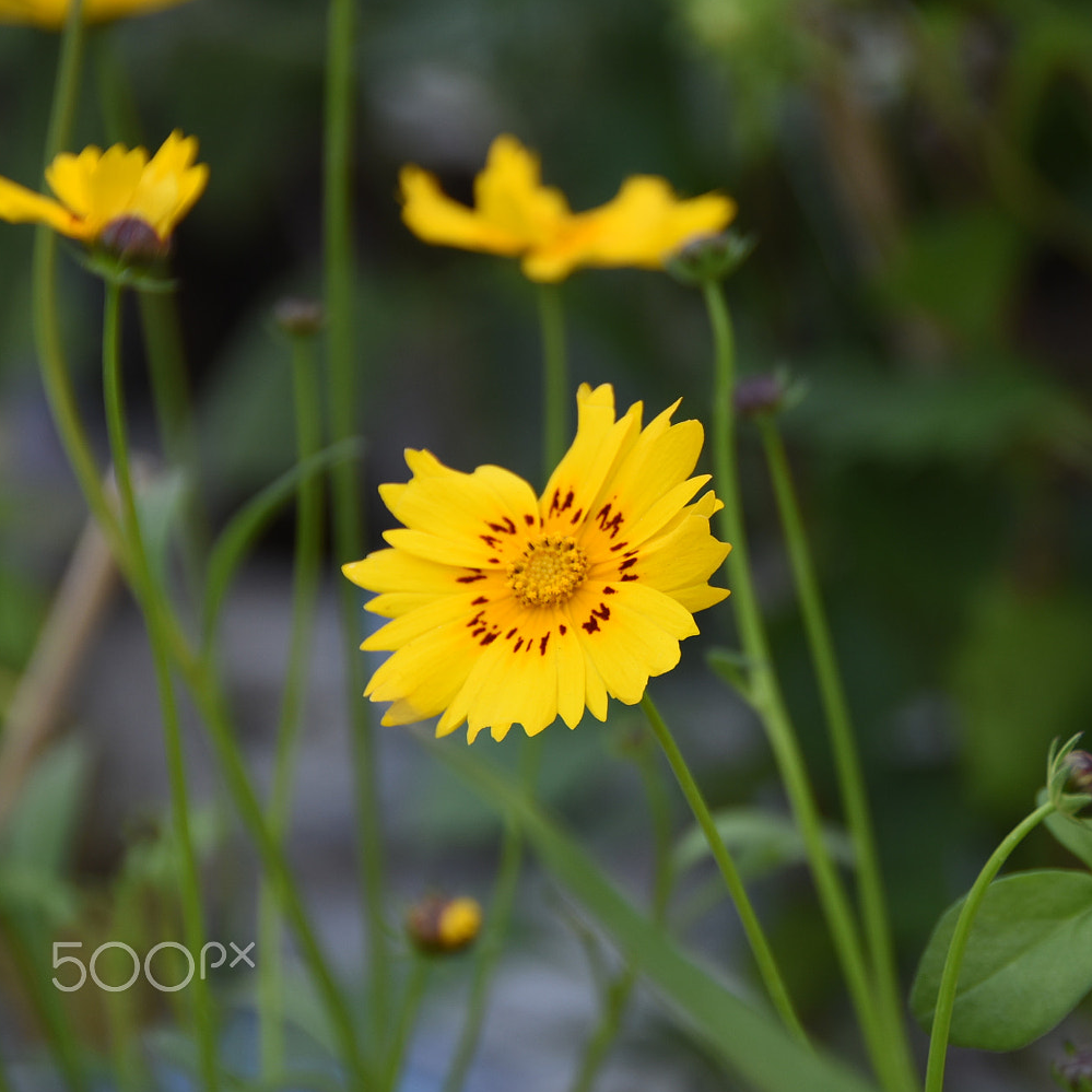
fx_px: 8744
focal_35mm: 245
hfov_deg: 7.1
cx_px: 858
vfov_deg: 7.1
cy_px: 527
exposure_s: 1/200
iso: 200
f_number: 5.3
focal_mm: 120
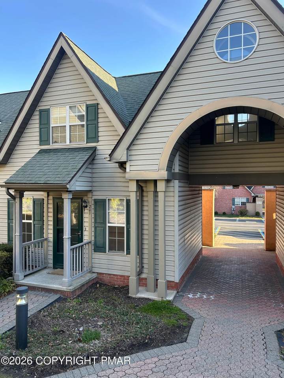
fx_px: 284
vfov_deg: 67.3
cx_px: 142
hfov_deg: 53.1
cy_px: 189
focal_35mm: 26
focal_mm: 5.7
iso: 50
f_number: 1.5
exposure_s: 1/353
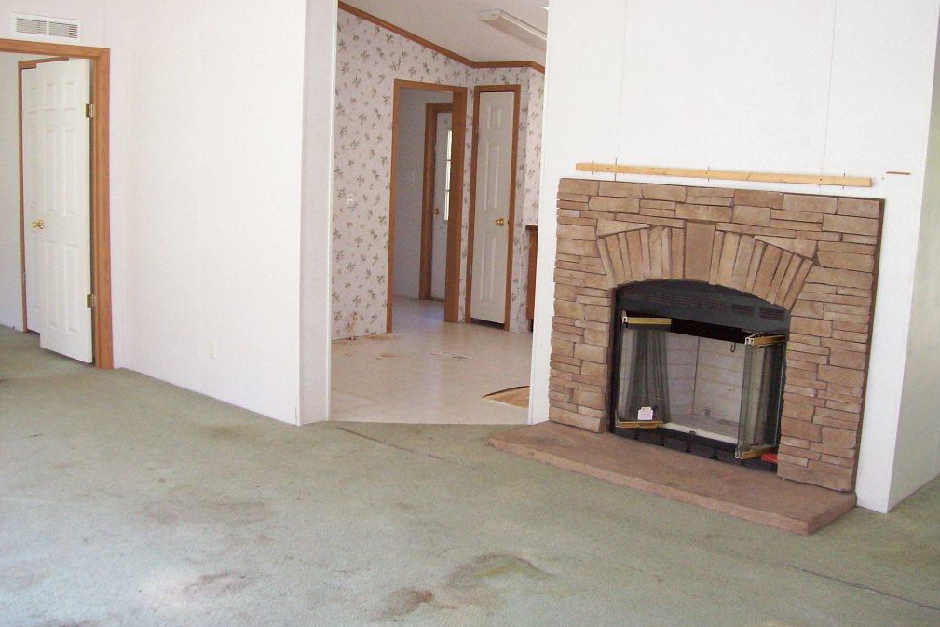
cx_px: 473
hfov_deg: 50.7
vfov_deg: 35.1
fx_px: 992
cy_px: 302
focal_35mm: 38
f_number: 2.7
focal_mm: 6
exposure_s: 1/69.3
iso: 140
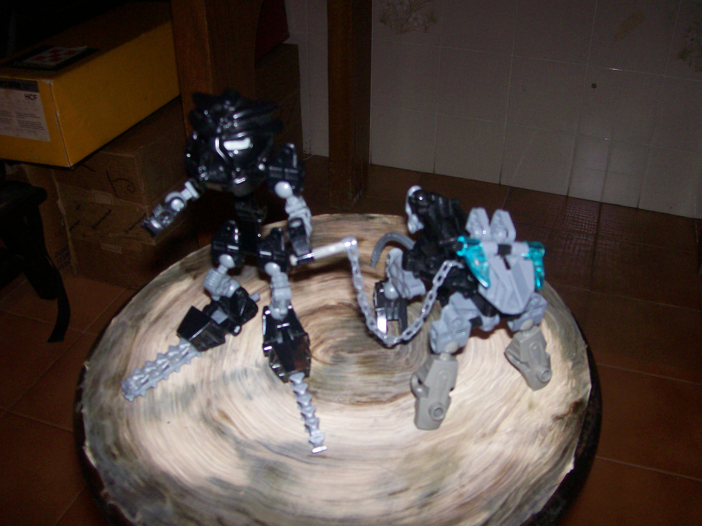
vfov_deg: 39.7
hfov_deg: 51.4
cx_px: 351
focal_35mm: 36
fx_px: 730
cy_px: 263
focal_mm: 6
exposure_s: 1/64
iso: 140
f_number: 2.7
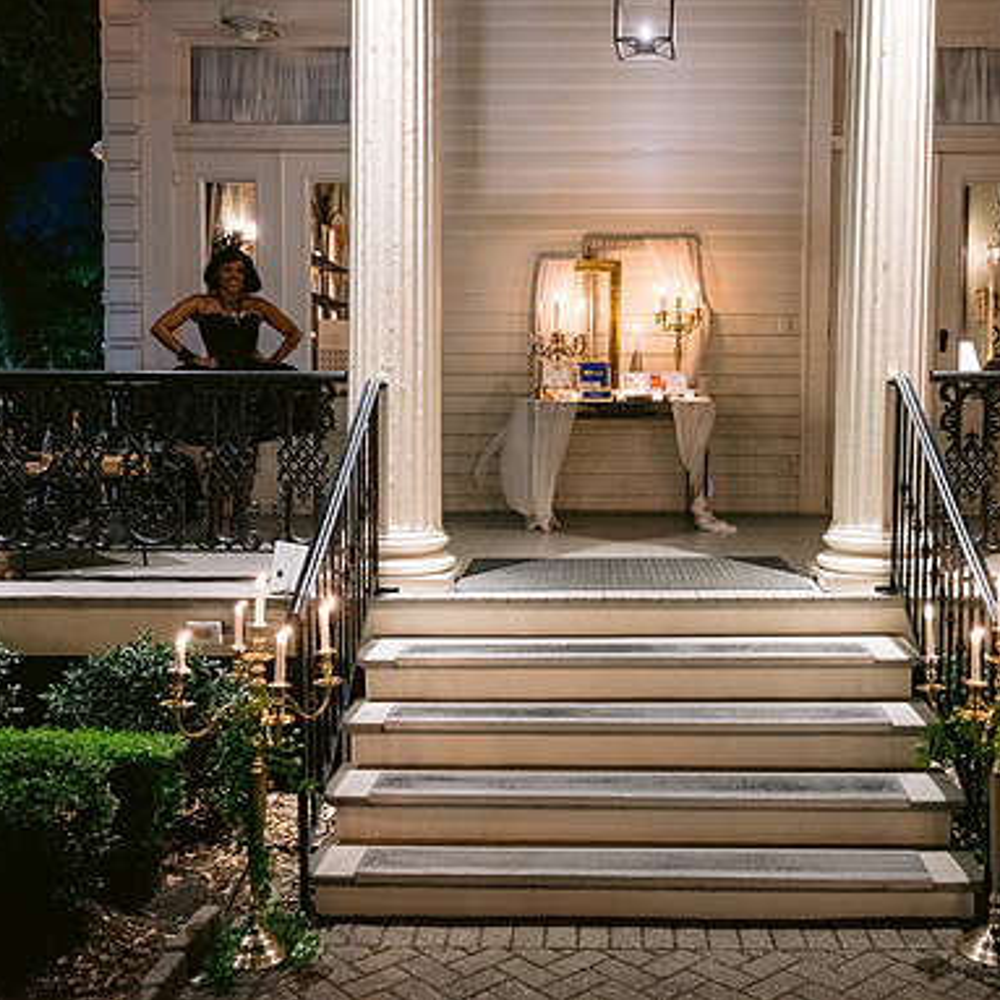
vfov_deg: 46.0
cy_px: 500
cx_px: 616
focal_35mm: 36
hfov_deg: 45.7
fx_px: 1177
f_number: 3.5
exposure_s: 1/20
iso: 1600
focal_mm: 28
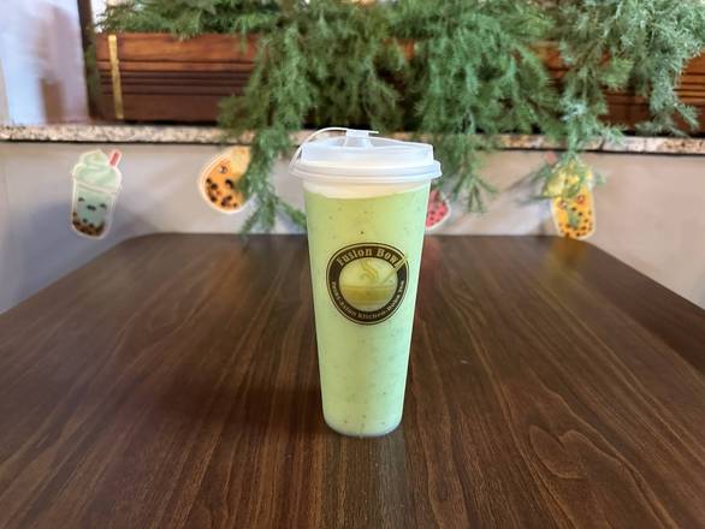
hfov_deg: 71.6
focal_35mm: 24
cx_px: 352
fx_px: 489
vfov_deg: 56.9
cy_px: 264
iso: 1000
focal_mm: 6.86
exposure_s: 1/40
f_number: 1.78
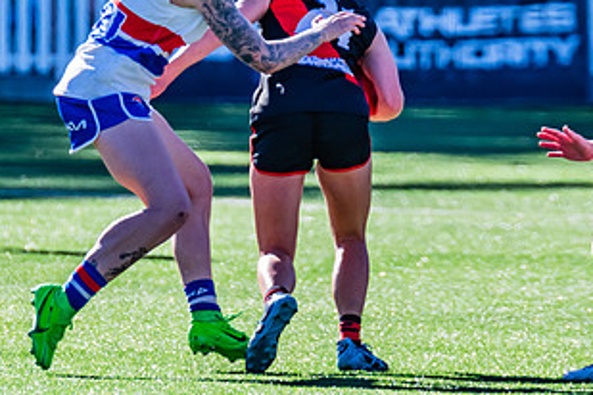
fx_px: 21280
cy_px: 95
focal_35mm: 1292
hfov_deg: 1.6
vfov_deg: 1.1
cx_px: 293
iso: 800
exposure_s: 1/1250
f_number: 9
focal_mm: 600
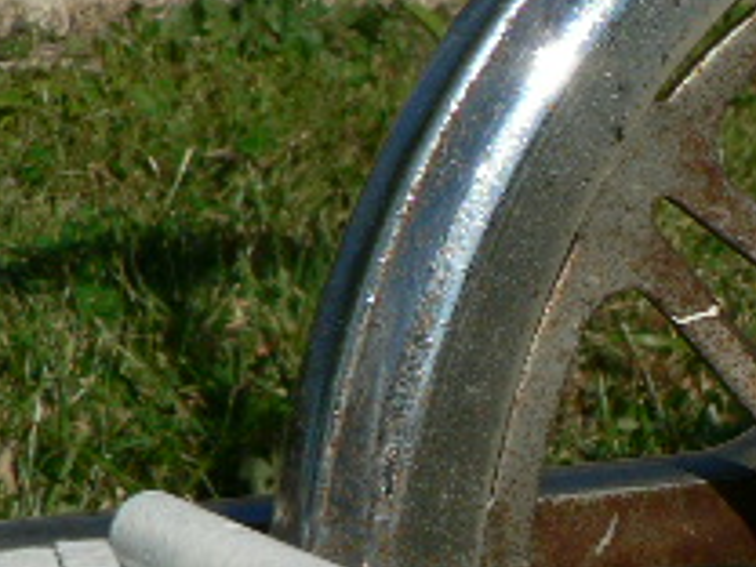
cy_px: 632
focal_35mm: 120
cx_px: 978
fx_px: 2621
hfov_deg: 15.6
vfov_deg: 12.1
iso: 80
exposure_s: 1/640
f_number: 5.6
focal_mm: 6.4
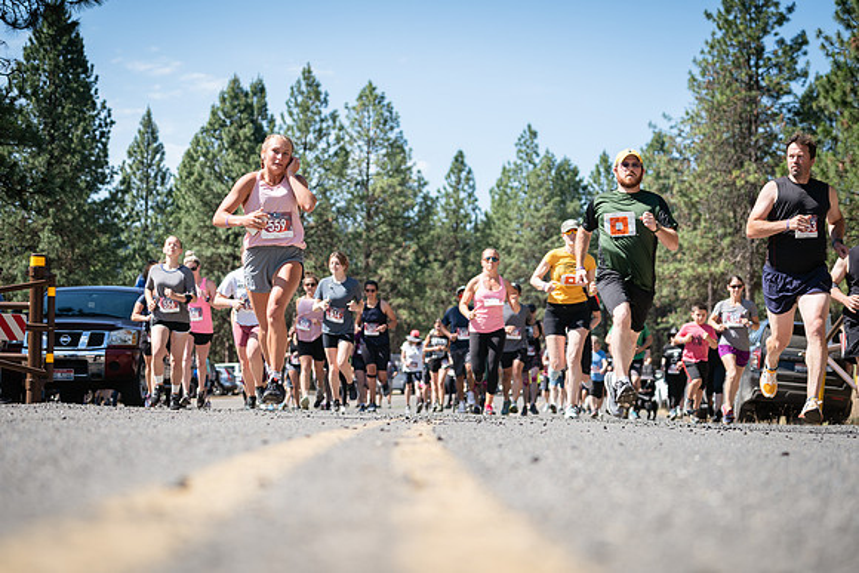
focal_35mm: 74
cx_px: 430
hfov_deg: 27.3
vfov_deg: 18.4
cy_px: 286
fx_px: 1766
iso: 100
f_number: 4
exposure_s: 1/500
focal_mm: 74
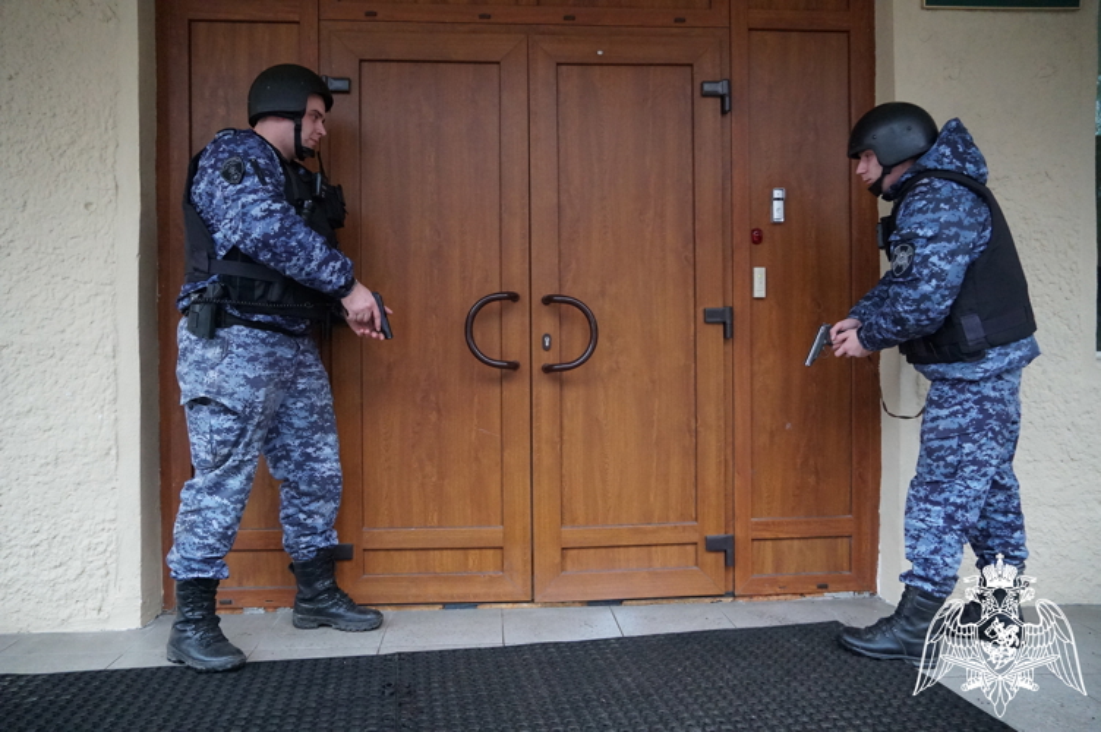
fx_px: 825
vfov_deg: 47.8
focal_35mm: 27
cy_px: 366
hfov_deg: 67.4
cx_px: 550
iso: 4000
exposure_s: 1/160
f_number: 3.5
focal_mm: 18
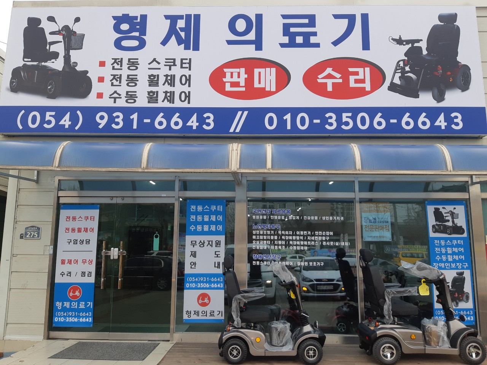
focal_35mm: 26
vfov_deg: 53.1
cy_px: 182
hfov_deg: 67.3
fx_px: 366
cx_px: 244
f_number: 1.7
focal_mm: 3.93
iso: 40
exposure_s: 1/625
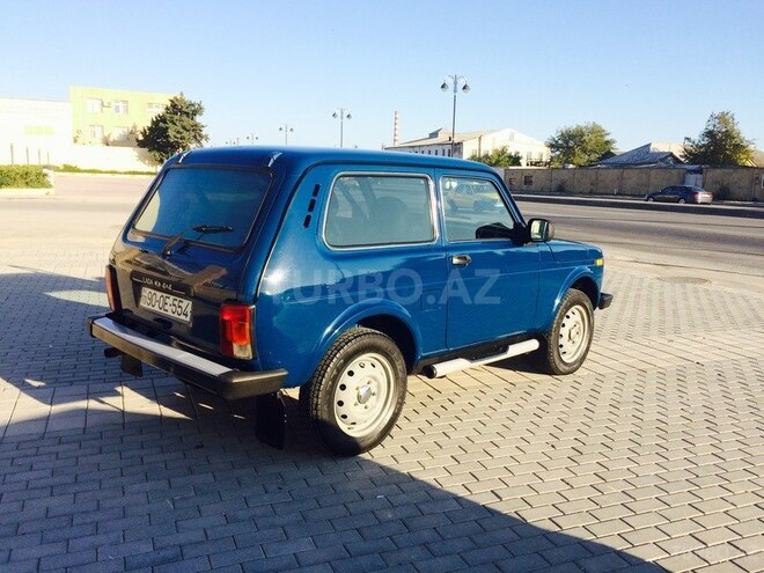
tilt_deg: -10.4
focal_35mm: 29
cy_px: 286
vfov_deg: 48.2
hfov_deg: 61.7
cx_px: 382
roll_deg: -2.5
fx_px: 640
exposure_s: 1/1053
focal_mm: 4.15
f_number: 2.2
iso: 32
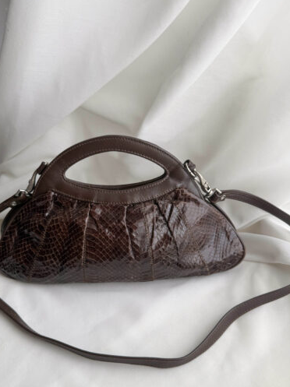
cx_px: 133
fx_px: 324
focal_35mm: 29
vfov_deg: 61.5
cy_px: 216
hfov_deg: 48.1
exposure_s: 1/120
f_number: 1.8
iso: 64
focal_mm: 6.76
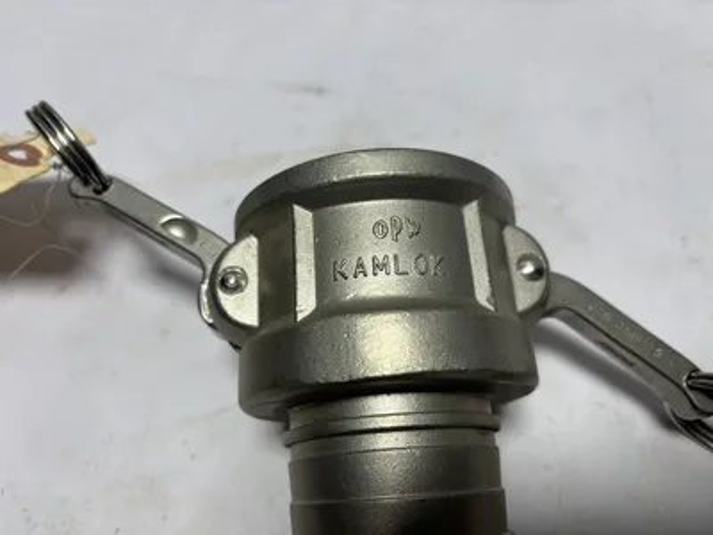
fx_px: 536
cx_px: 356
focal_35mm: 26
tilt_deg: -60.5
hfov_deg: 67.3
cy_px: 268
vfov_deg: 53.1
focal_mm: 5.96
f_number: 1.6
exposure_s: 1/502
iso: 50
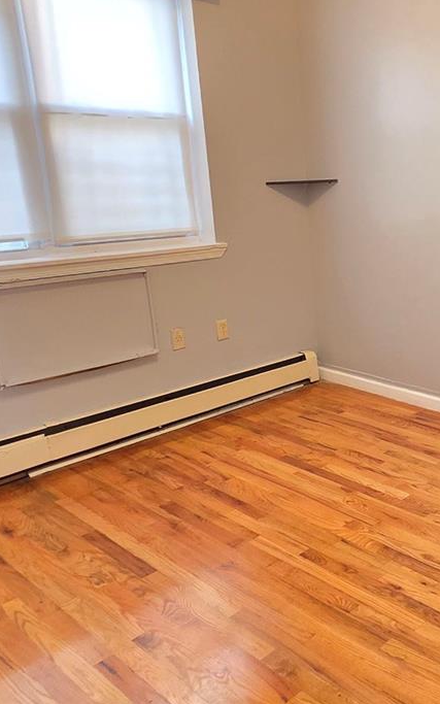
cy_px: 327
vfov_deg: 61.2
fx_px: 595
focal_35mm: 31
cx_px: 474
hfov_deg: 35.3
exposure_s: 1/60
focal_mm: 2.2
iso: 500
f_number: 2.2
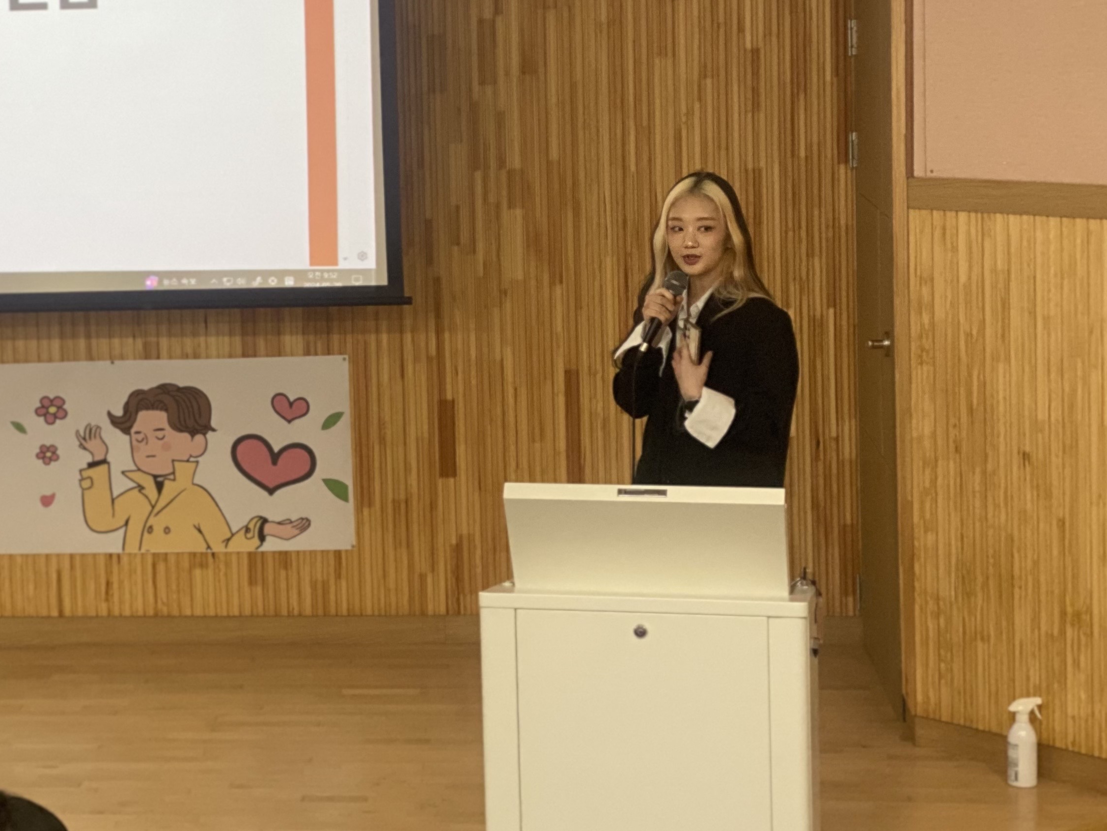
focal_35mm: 93
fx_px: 2974
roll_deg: +2.1
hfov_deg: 20.7
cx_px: 122
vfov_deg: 15.9
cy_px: 268
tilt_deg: -5.3
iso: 125
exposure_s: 1/120
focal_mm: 6
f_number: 2
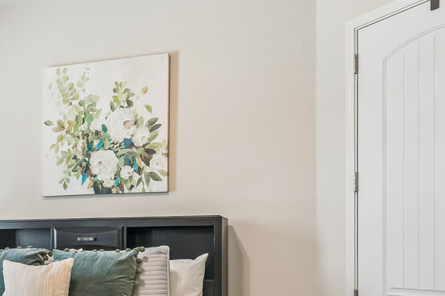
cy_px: 248
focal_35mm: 45
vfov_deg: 29.0
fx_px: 556
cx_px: 83
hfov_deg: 41.6
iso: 320
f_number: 8
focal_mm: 11
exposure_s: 1/15
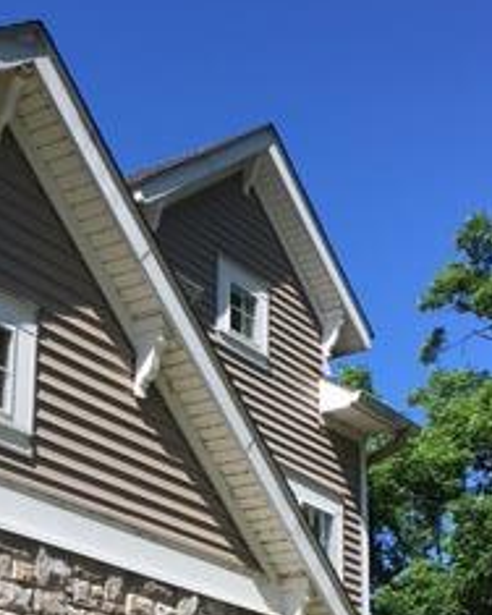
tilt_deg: +15.3
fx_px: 1402
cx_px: 141
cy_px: 555
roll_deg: -1.2
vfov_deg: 24.1
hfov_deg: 19.8
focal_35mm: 77
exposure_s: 1/1538
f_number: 2.2
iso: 25
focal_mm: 4.15
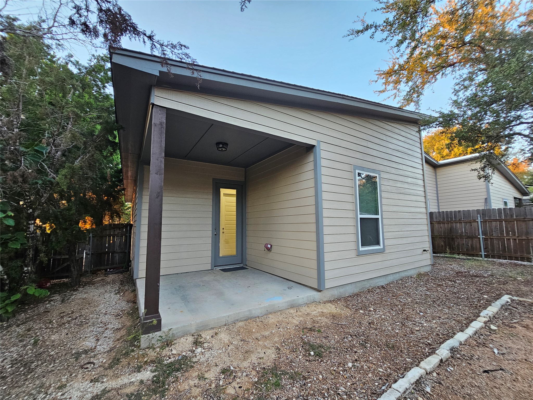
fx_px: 200
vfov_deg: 89.9
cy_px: 200
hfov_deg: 106.2
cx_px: 266
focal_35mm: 13
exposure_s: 1/60
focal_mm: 2.2
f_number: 2.2
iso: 100
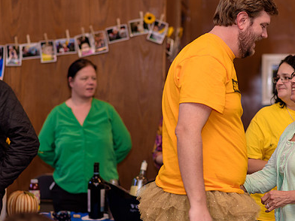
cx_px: 205
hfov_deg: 16.2
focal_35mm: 121
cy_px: 107
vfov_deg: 12.2
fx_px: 1031
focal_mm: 85
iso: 320
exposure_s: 1/125
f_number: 2.2
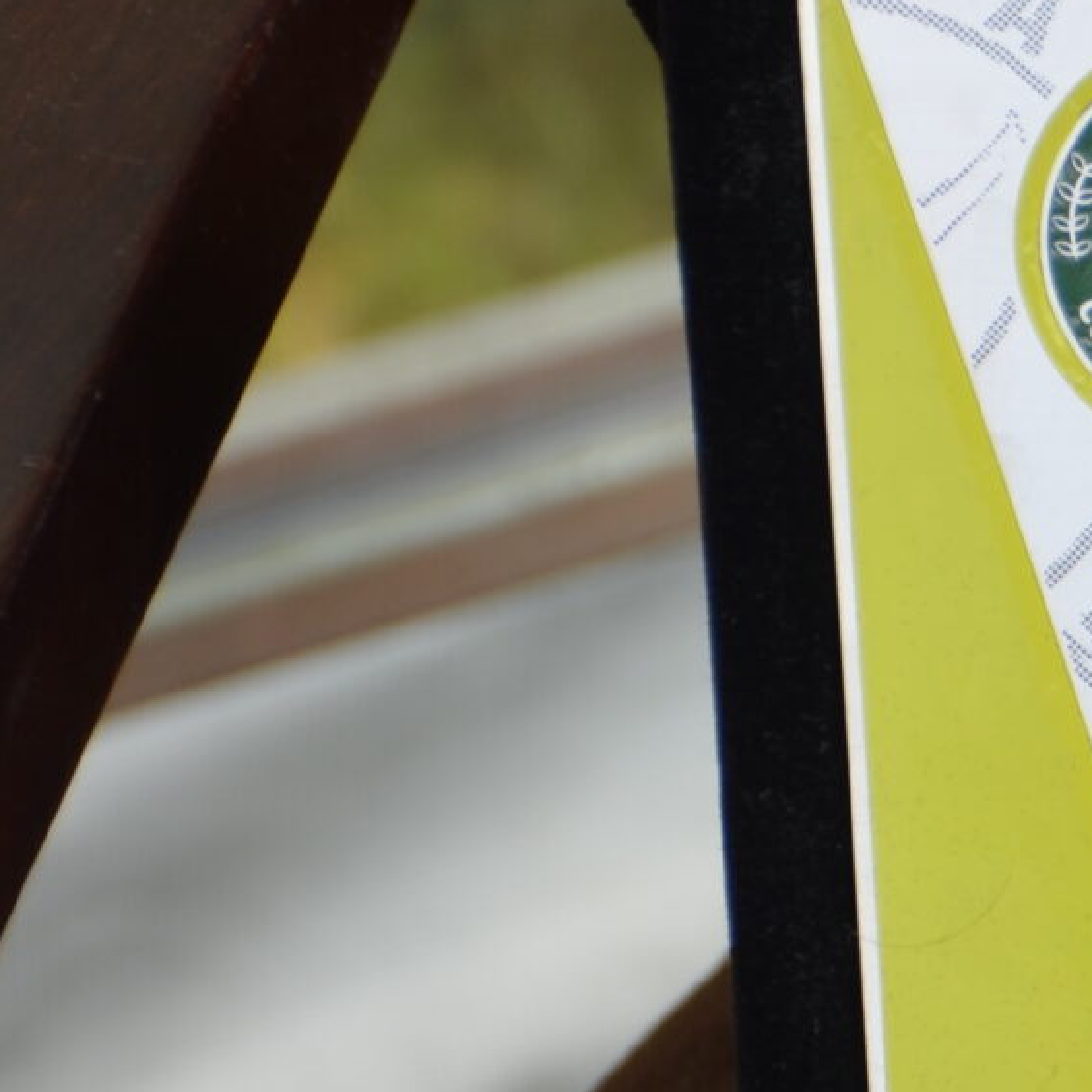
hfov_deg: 4.5
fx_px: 13634
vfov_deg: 4.6
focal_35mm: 382
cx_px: 2200
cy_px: 879
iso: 200
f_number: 5.6
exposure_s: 1/125
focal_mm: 66
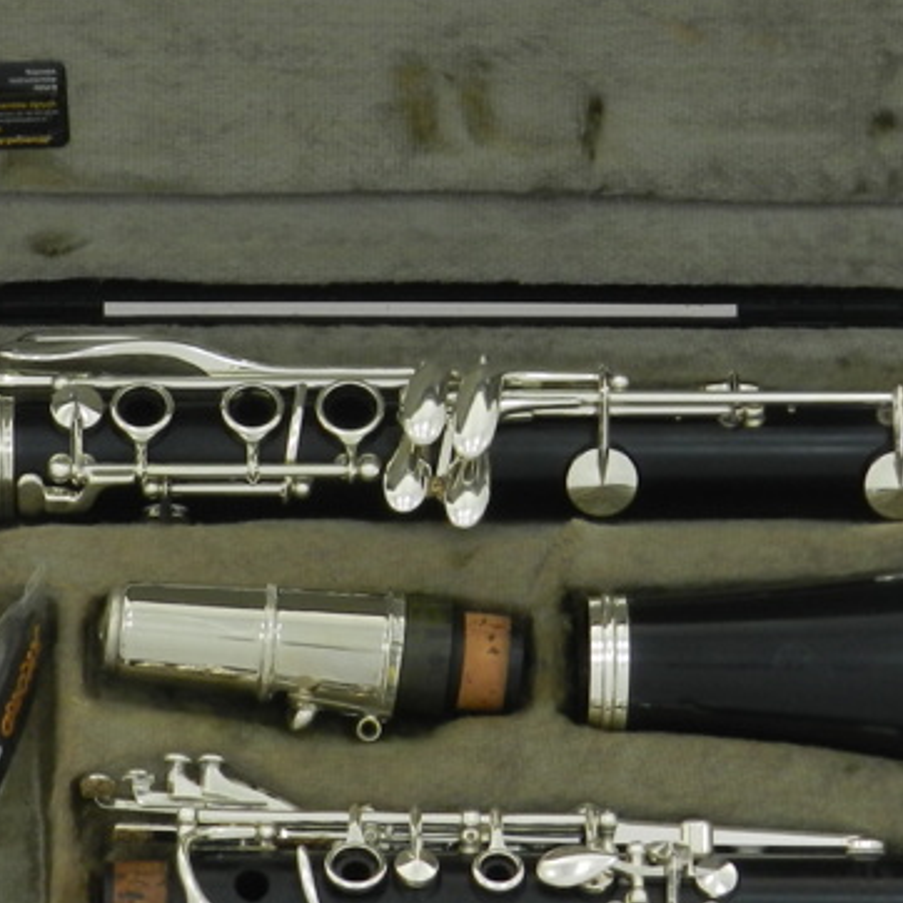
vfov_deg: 9.3
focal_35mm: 188
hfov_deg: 9.3
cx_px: 460
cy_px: 486
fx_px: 5548
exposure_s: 1/50
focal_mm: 12.1
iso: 160
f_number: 4.7
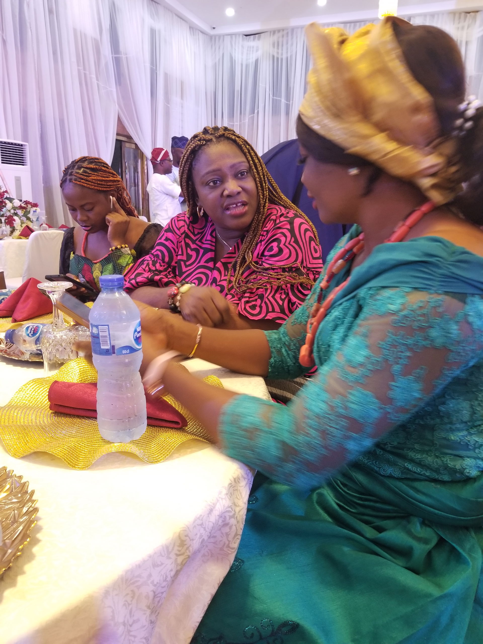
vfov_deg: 67.3
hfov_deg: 53.1
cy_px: 322
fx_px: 484
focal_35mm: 26
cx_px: 242
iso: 200
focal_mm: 4.25
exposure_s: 1/22
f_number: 1.7
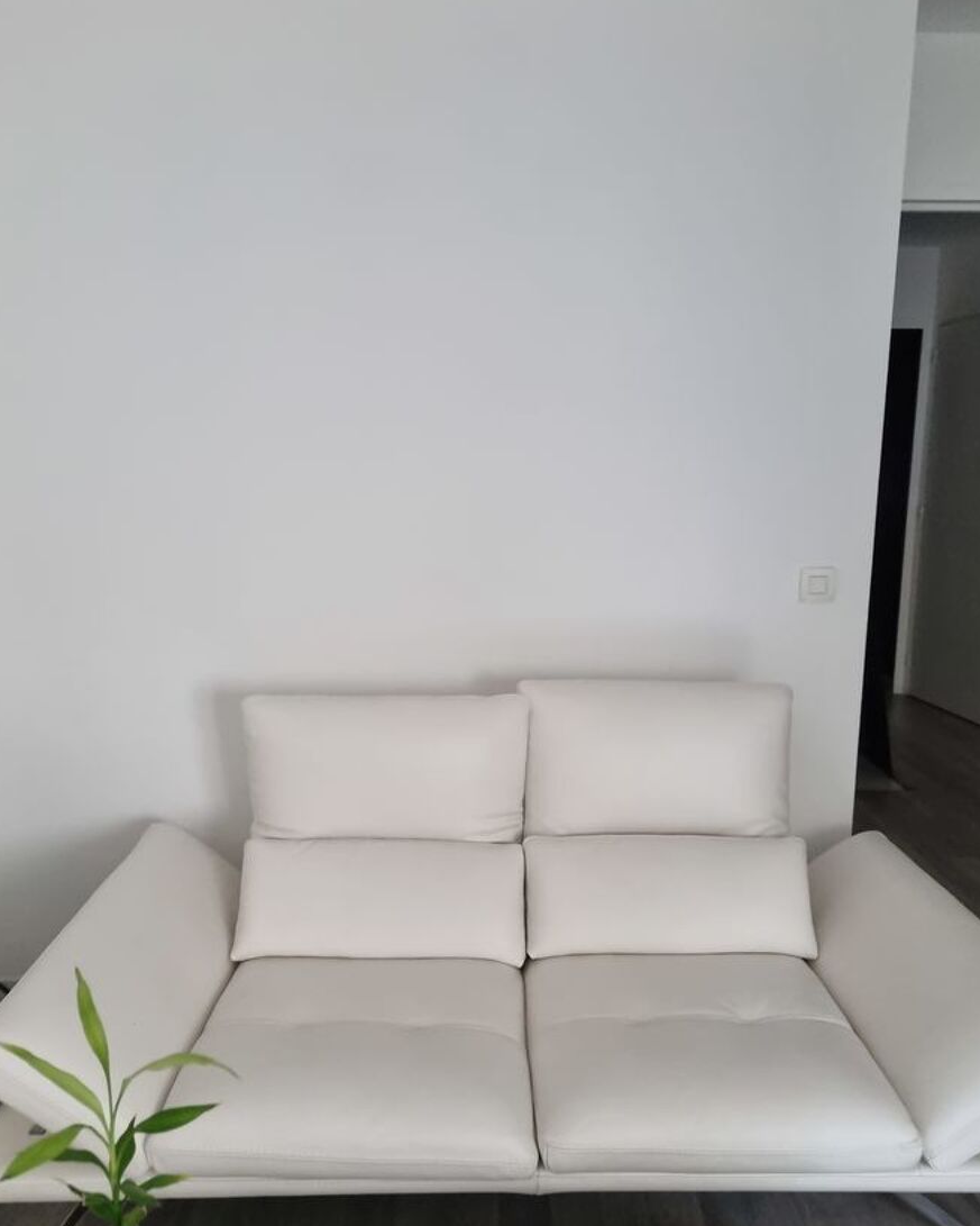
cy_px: 648
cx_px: 503
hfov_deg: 47.1
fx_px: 1124
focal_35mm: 31
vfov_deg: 57.1
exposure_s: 1/50
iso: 400
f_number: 1.8
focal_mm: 5.4
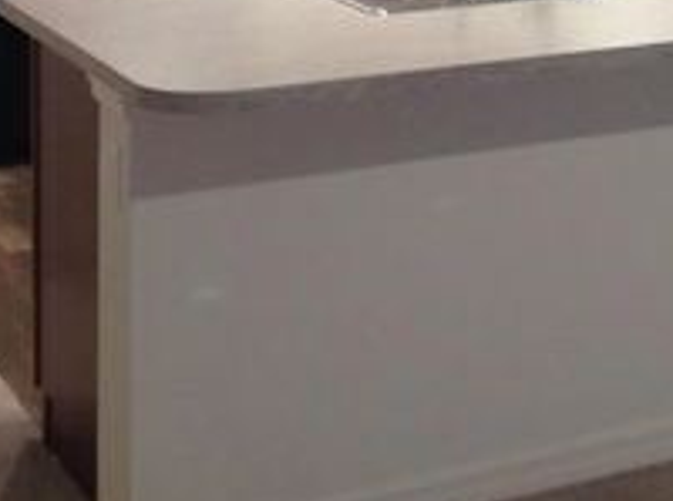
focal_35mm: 112
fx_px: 2172
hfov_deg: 17.4
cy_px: -215
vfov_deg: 12.6
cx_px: 575
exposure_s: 1/15
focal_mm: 4.28
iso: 100
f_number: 2.4
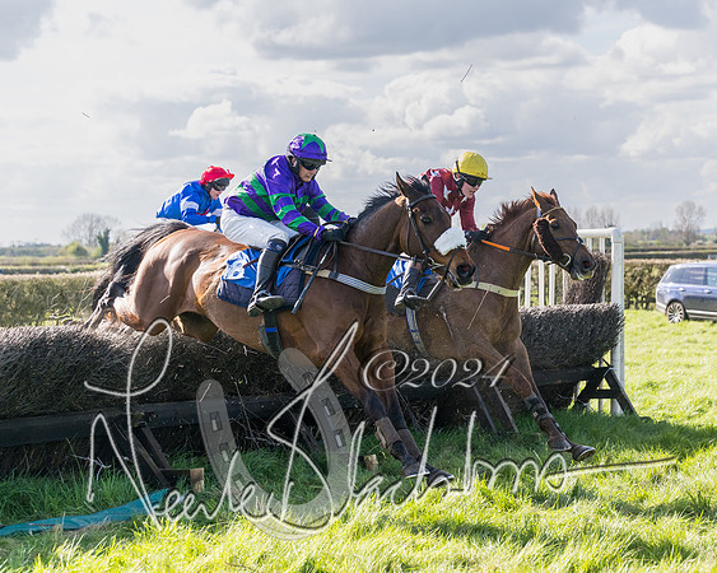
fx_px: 1945
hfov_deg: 20.9
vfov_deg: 16.8
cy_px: 259
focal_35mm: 92
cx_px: 439
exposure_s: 1/2000
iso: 400
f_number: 4
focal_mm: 70
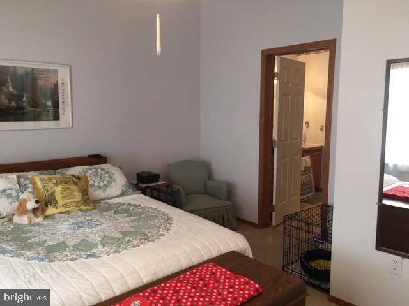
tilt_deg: -8.1
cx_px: 204
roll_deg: -0.4
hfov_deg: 61.7
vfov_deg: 48.2
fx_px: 343
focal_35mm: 29
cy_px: 153
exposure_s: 1/30
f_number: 2.2
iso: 64
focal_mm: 4.15
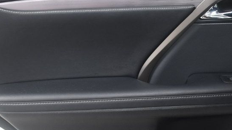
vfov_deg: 18.5
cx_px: 142
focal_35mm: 65
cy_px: 89
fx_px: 400
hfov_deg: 32.2
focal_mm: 22
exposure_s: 1/160
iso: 100
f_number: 4.5
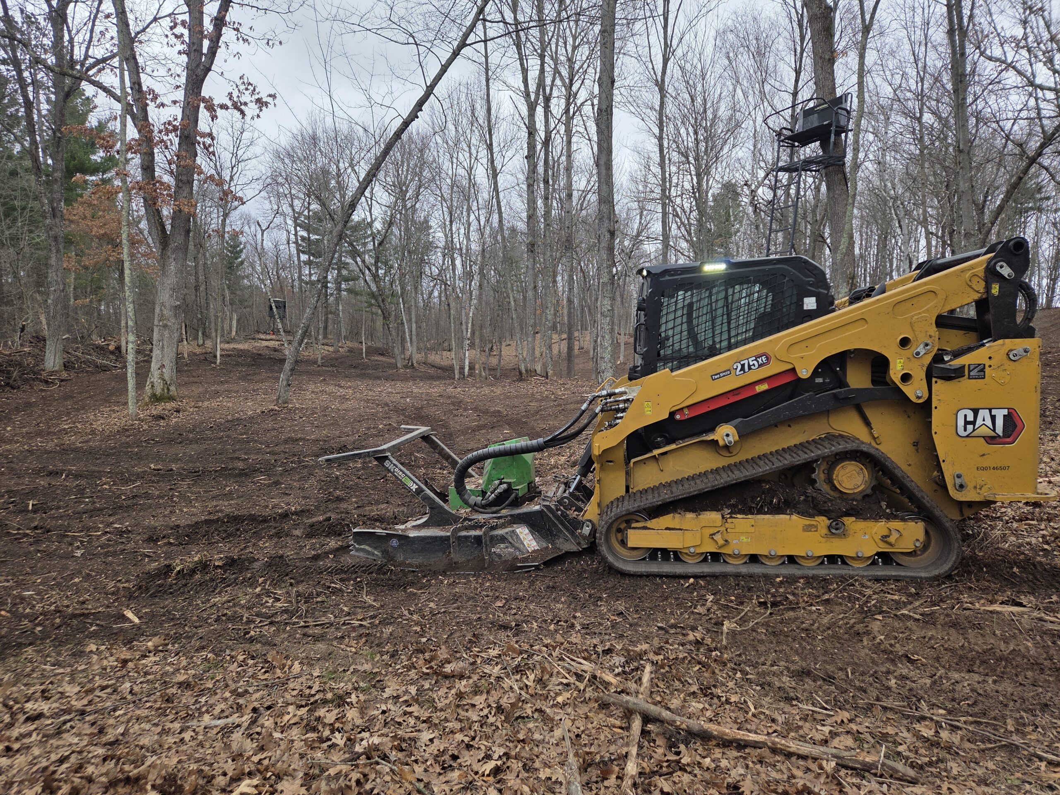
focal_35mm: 23
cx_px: 530
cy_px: 398
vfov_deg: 58.9
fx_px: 704
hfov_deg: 73.9
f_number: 1.8
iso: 80
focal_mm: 5.4
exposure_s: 1/1300
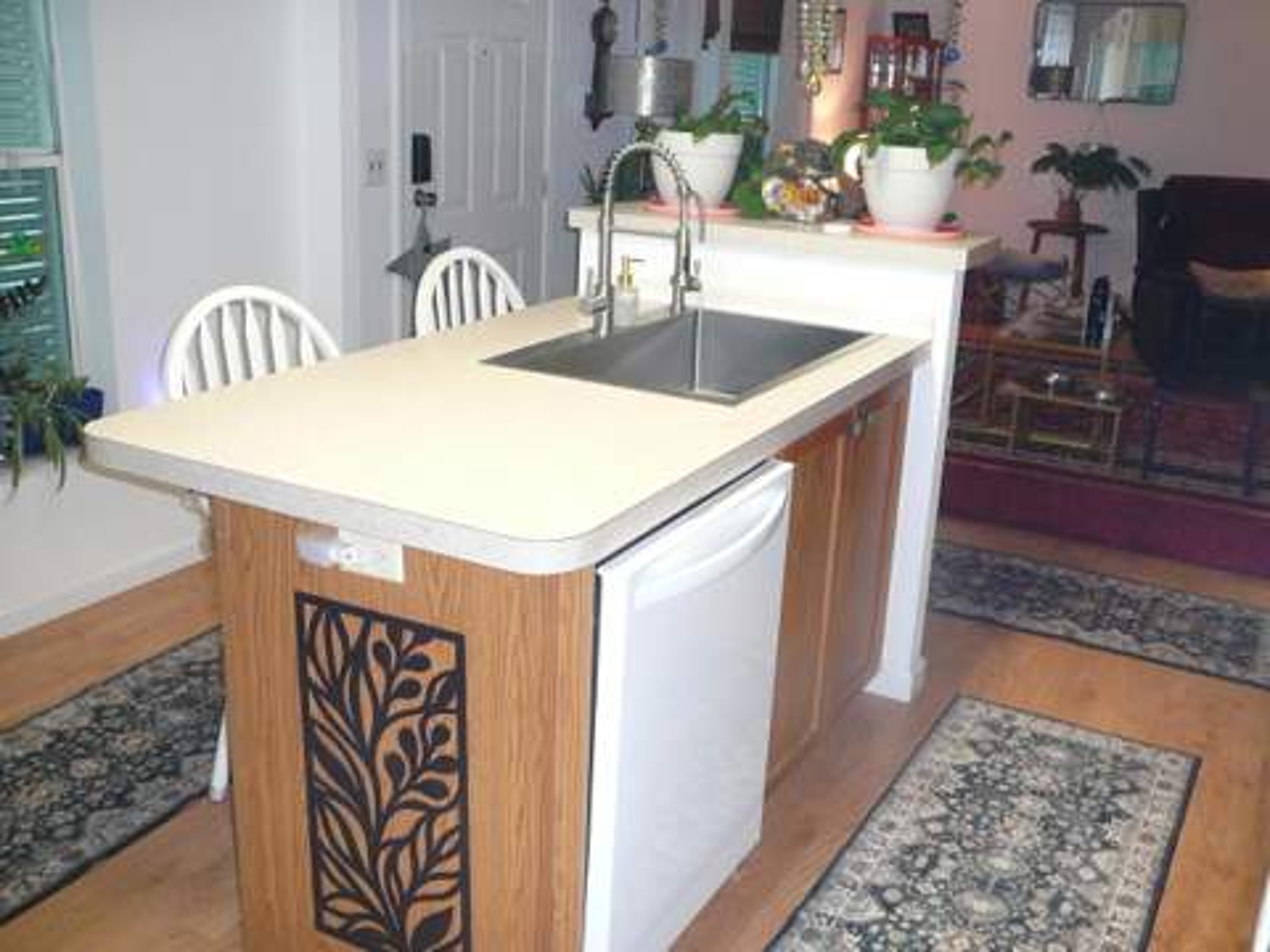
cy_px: 476
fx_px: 1284
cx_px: 635
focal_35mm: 35
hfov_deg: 52.6
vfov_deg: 40.7
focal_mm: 5.2
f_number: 2.8
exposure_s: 1/30
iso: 250
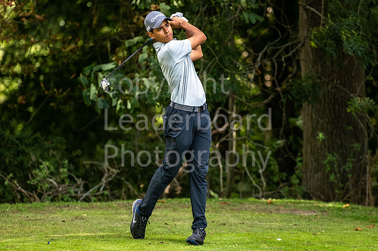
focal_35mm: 300
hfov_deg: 6.9
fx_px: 3148
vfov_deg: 4.6
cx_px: 189
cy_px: 126
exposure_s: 1/1250
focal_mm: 200
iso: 400
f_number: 2.8
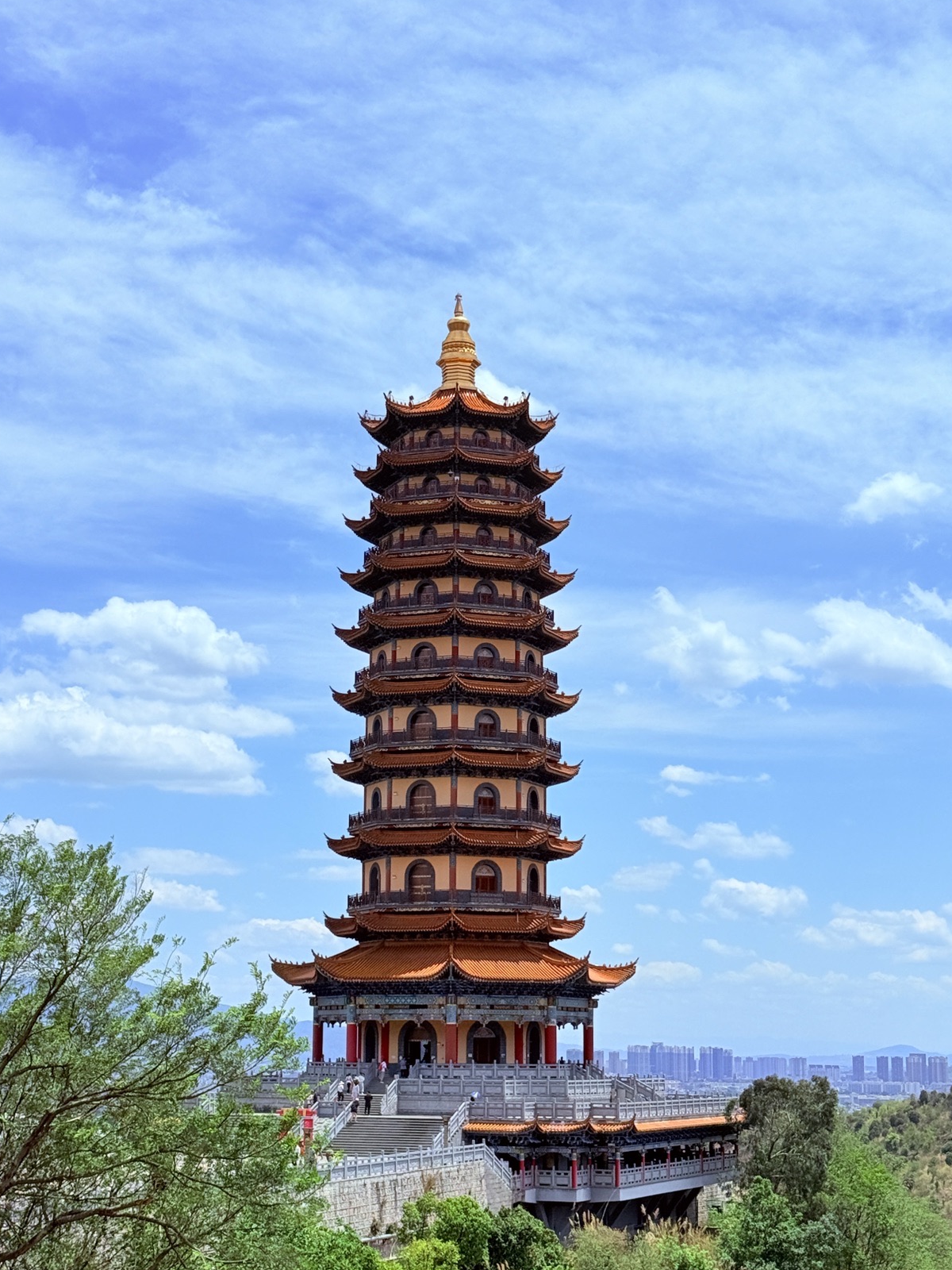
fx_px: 2200
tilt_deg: +9.3
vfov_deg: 32.2
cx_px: 456
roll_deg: -1.1
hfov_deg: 24.4
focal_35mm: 60
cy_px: 656
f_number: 1.78
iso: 64
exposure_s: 1/11364
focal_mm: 6.76
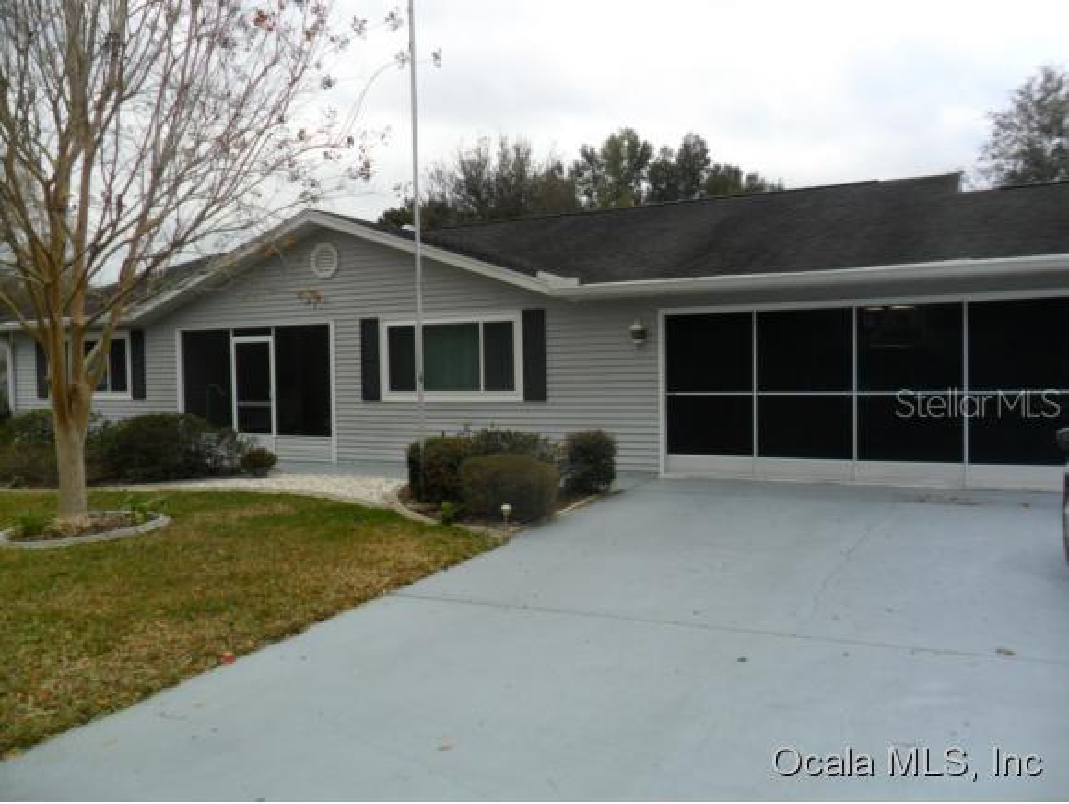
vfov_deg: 51.4
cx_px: 534
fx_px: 834
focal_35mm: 27
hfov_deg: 65.3
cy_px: 402
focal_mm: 4.9
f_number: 3.5
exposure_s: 1/350
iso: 80
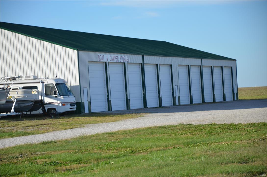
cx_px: 134
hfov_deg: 13.1
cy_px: 88
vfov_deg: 8.7
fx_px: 1166
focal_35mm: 158
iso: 200
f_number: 6.3
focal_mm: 105
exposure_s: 1/640
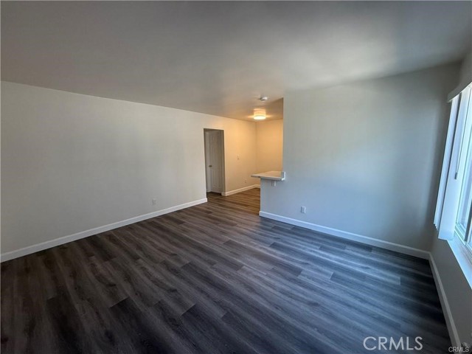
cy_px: 177
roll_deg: +0.1
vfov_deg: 85.7
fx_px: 191
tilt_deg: -8.7
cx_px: 236
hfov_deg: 102.1
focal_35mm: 14
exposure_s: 1/120
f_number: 2.2
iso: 250
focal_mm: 2.22
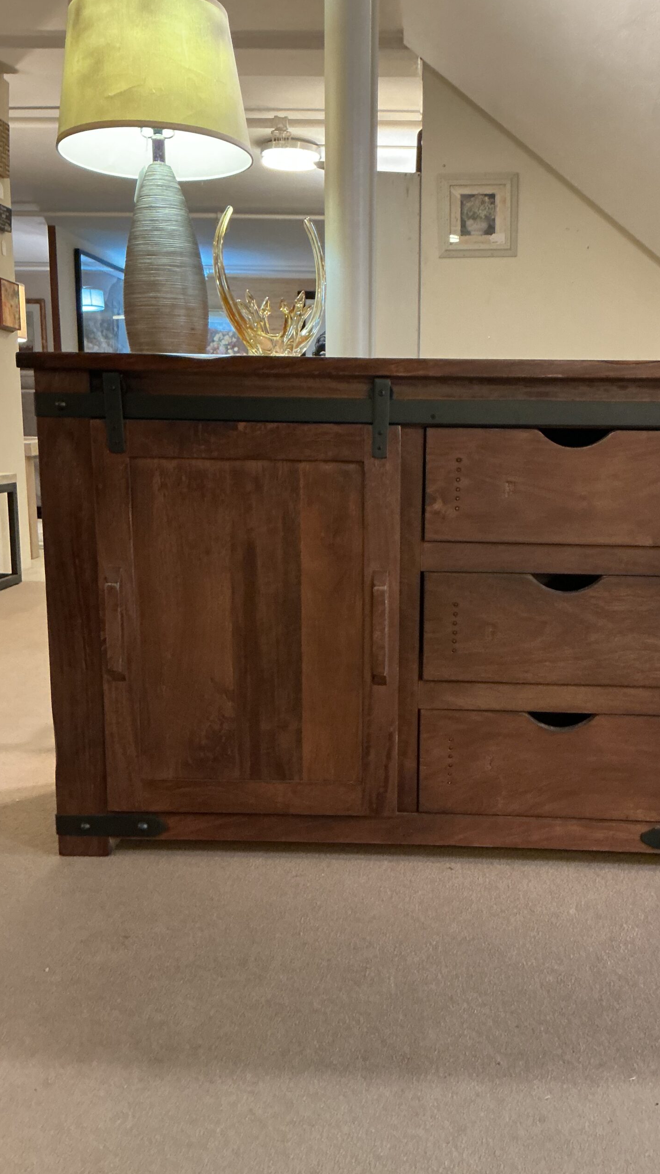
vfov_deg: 61.0
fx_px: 996
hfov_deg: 36.4
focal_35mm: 32
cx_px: 418
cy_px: 589
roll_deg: -0.8
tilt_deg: -10.5
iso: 320
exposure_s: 1/40
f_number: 1.8
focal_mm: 3
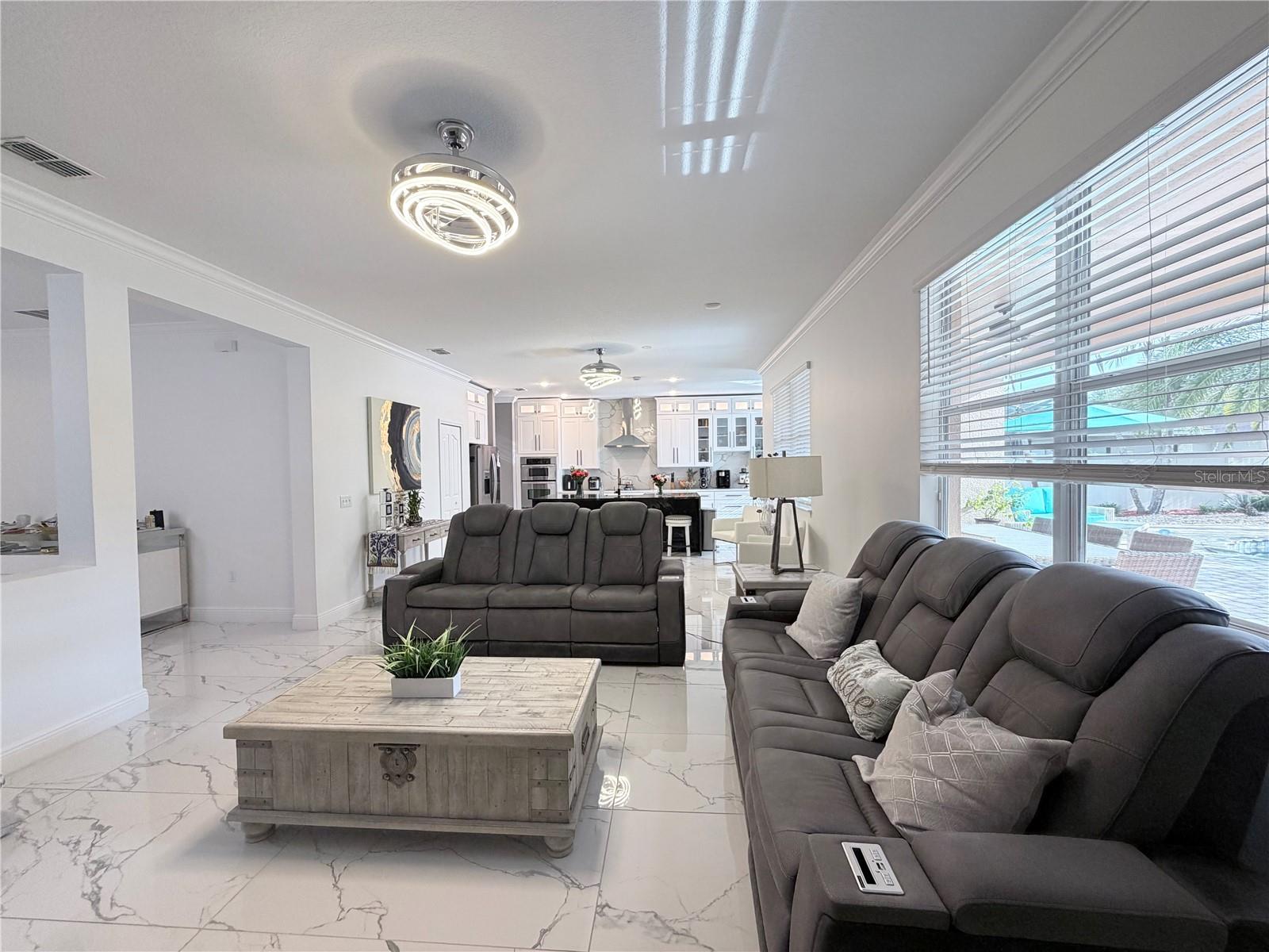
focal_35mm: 14
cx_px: 634
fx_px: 513
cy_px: 476
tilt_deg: -1.3
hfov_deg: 102.1
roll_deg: +1.7
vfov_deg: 85.7
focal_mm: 2.22
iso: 160
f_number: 2.2
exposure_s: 1/60
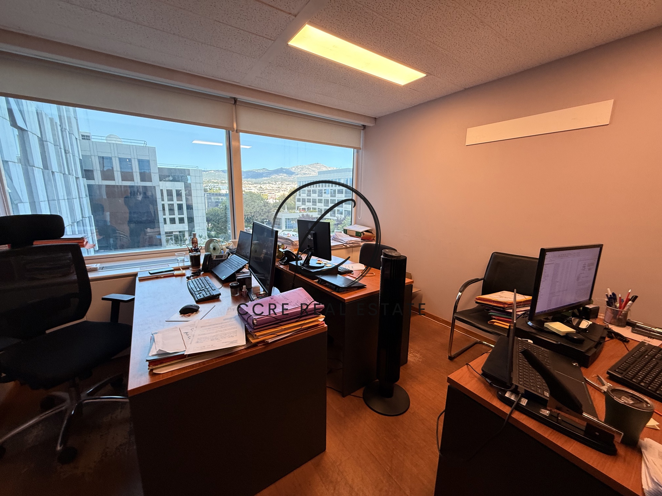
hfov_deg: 102.1
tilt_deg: -11.9
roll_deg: -1.2
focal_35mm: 14
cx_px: 331
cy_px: 248
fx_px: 268
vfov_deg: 85.7
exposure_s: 1/100
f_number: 2.2
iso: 100
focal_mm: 2.22
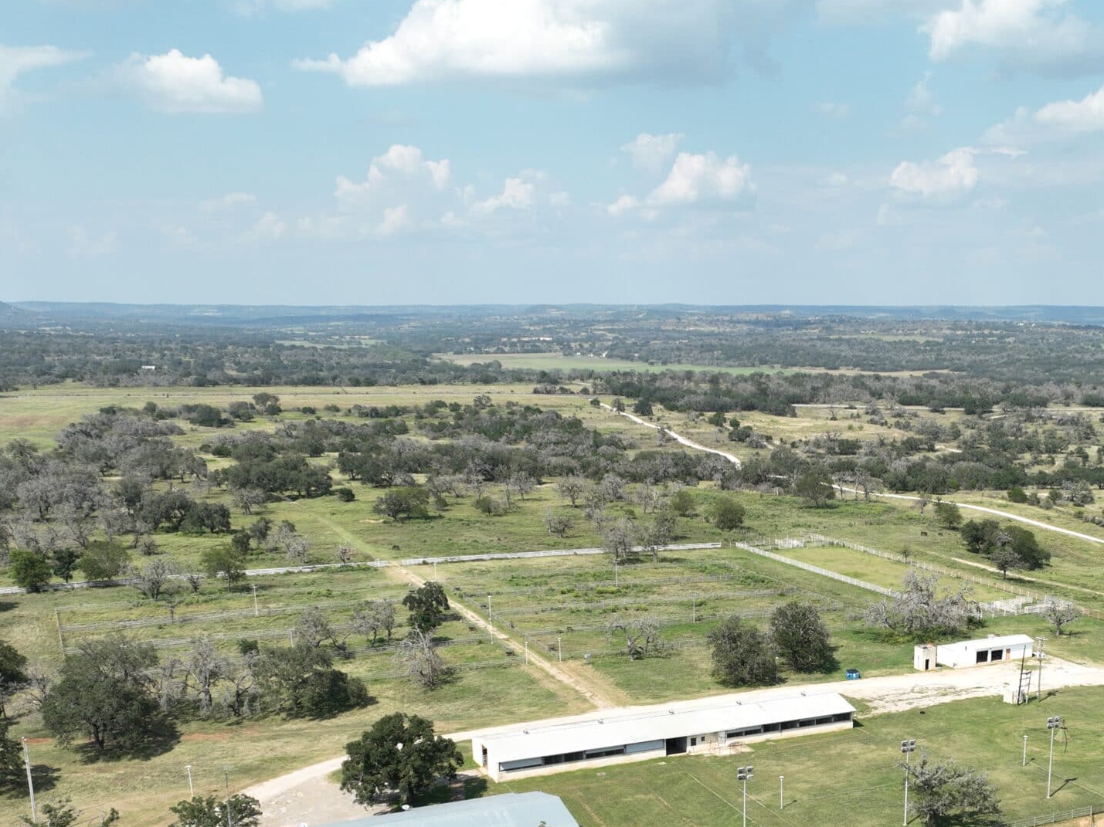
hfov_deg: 42.9
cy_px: 735
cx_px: 778
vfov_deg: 32.0
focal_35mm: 43
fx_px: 1371
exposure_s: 1/100
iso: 100
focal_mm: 12.29
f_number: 2.8
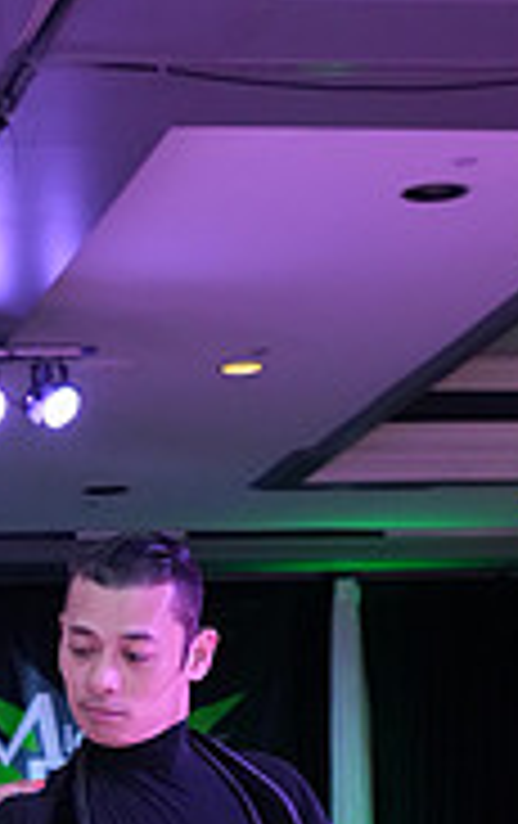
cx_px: -92
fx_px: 3262
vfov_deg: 13.7
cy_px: 1144
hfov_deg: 9.0
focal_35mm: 145
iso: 3200
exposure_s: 1/250
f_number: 6.3
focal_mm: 45
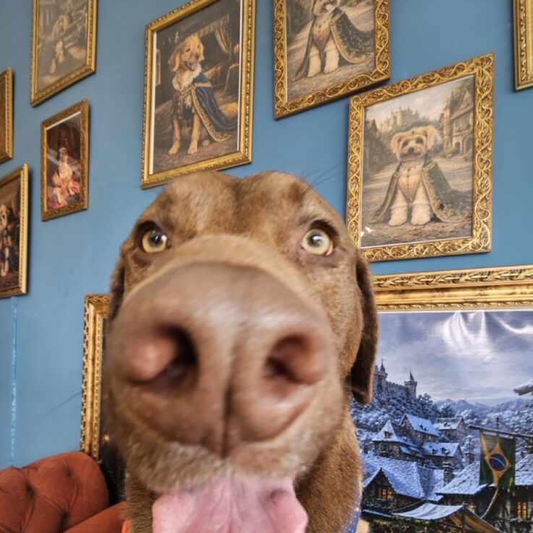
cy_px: 344
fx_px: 279
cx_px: 266
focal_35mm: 16
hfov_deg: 87.4
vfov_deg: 85.1
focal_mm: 2.2
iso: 80
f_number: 2.2
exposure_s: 1/60
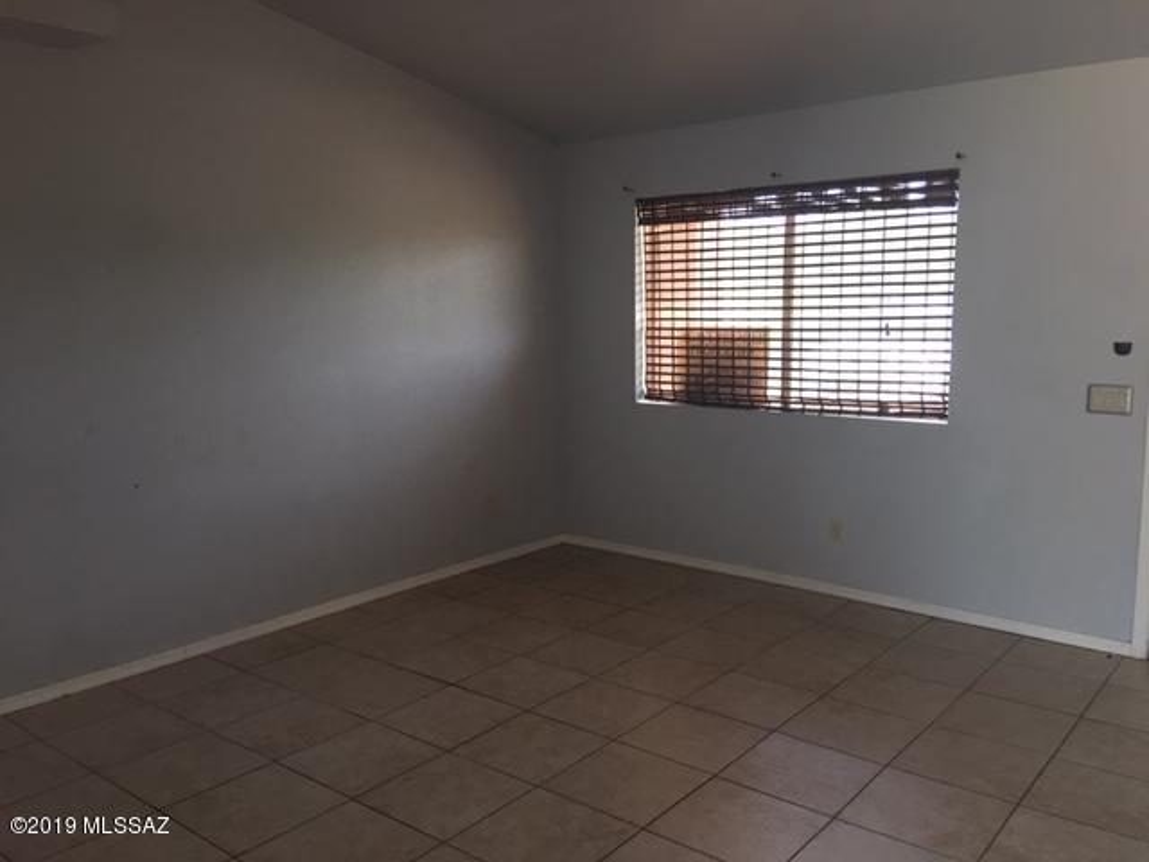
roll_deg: -0.4
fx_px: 963
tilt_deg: -6.4
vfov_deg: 48.2
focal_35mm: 29
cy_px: 431
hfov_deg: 61.7
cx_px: 574
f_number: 2.2
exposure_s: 1/15
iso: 32
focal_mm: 4.15
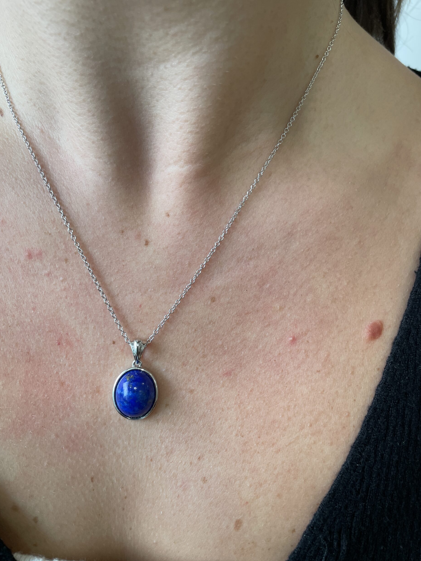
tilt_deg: -44.5
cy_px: 287
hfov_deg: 51.4
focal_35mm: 27
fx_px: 438
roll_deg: -1.7
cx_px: 210
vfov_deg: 65.3
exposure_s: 1/120
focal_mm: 4.2
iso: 50
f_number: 1.6
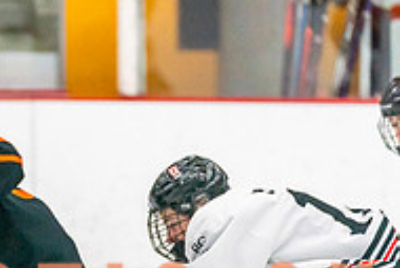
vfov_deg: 2.7
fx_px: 5637
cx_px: -19
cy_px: 315
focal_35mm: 507
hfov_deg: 4.1
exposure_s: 1/1250
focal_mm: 154
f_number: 2.8
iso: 3200
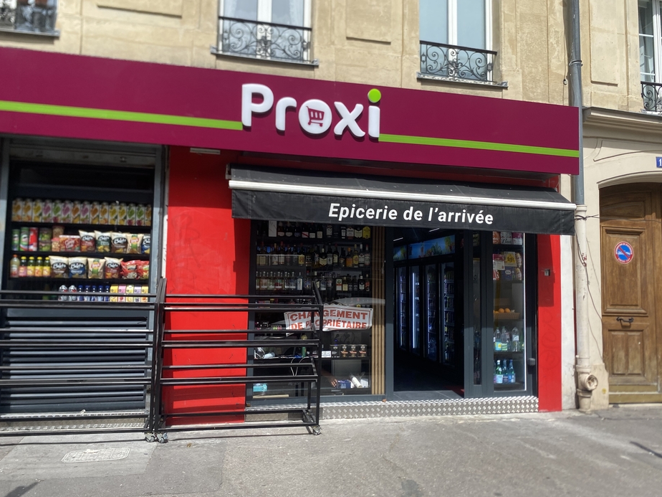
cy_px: 251
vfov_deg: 51.4
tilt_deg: +4.8
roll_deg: -0.6
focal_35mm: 27
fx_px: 516
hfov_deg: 65.3
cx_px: 333
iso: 32
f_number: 1.8
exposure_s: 1/1754
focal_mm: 4.25
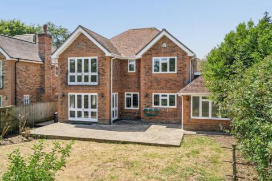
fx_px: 227
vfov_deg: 43.6
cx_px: 136
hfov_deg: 61.9
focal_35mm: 30
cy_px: 90
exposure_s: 1/800
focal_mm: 30
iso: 320
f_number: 8
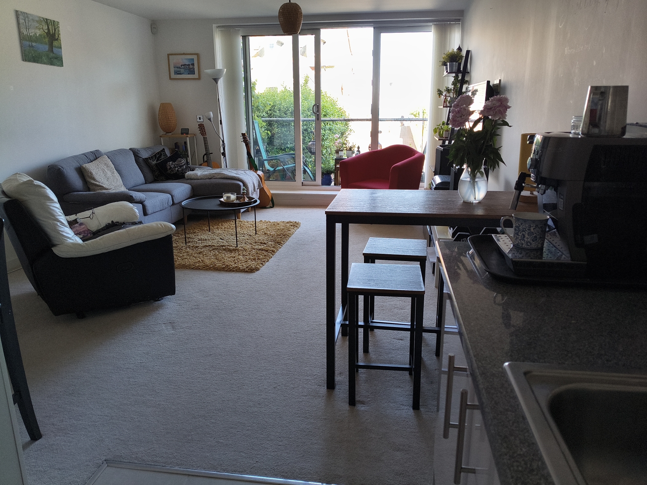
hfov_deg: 67.3
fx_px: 486
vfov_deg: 53.1
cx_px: 324
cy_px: 242
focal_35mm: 26
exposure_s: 1/100
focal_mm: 4.81
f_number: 1.8
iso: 141
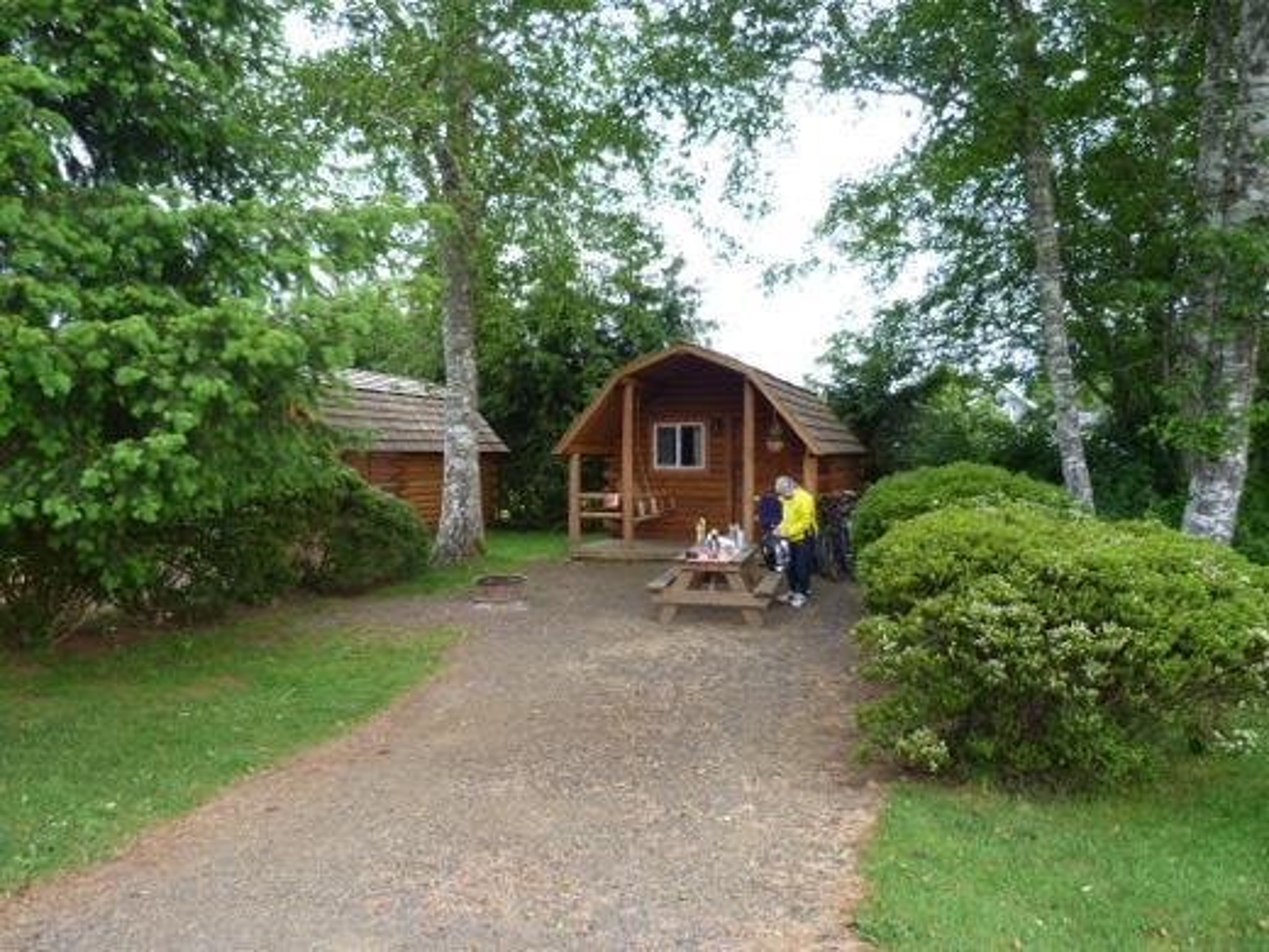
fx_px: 916
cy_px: 476
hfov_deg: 69.4
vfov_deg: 54.9
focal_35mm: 25
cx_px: 634
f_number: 2.8
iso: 80
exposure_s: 1/60
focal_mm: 4.5
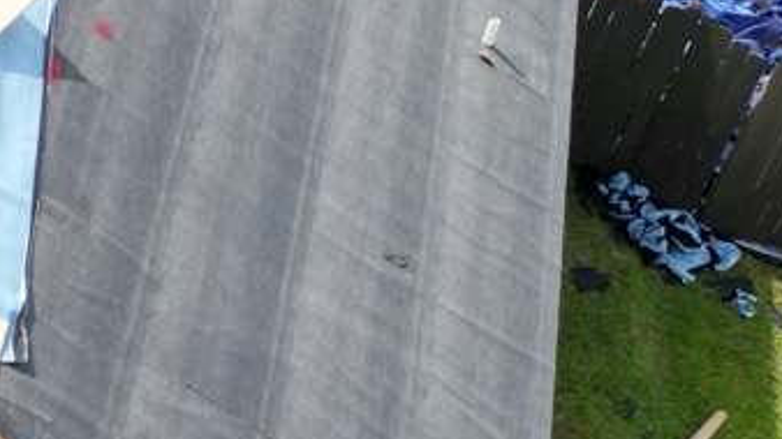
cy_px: 231
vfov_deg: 11.9
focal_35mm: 102
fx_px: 2115
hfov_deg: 17.4
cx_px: -585
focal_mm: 6.72
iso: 110
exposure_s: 1/2500
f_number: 1.7
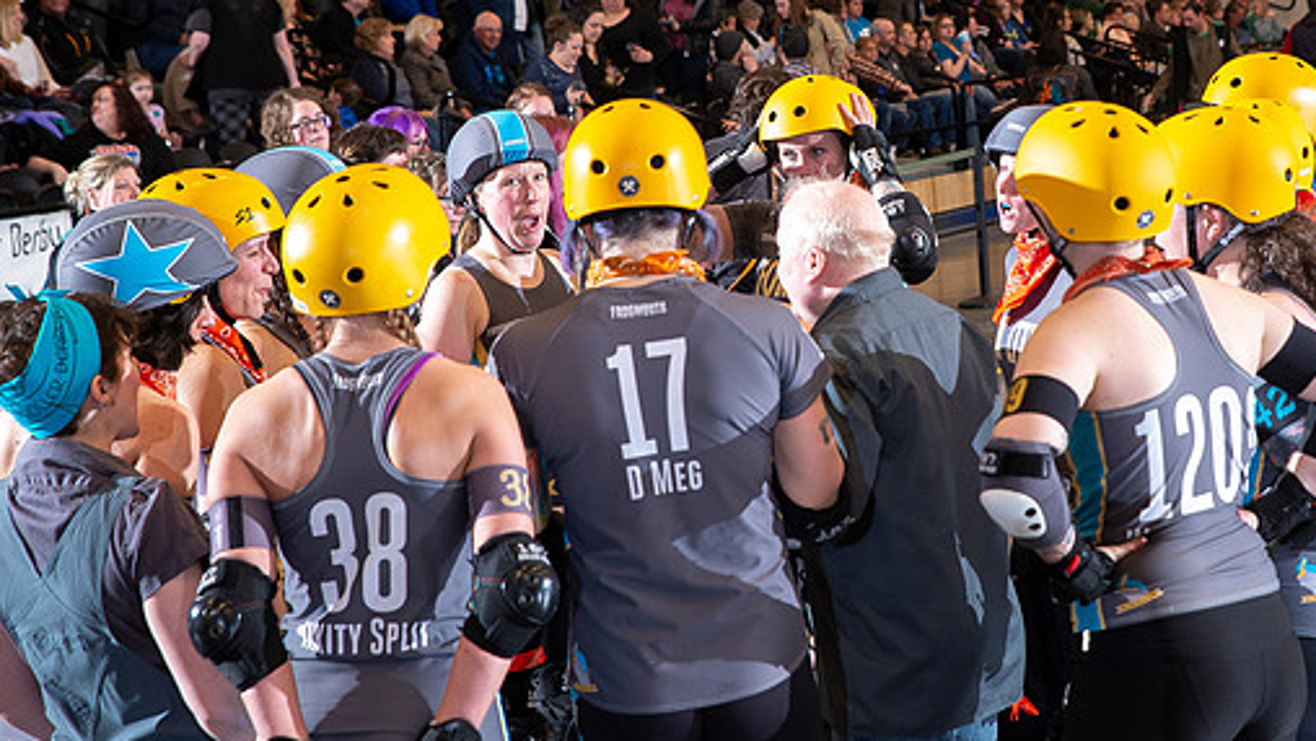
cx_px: 884
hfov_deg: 21.3
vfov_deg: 12.1
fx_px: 3490
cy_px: 144
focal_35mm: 100
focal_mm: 70
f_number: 6.3
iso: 640
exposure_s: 1/160
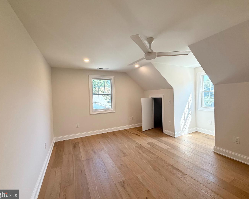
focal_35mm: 15
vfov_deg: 84.0
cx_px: 122
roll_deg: +1.4
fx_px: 111
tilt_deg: -0.1
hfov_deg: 96.8
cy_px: 98
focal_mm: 2.22
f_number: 2.2
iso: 100
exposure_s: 1/120
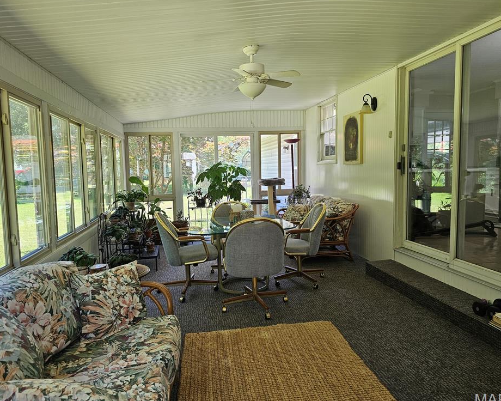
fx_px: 371
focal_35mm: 25
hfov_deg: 68.1
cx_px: 250
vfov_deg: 56.8
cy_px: 202
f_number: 1.7
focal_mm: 6.3
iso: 100
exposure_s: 1/180
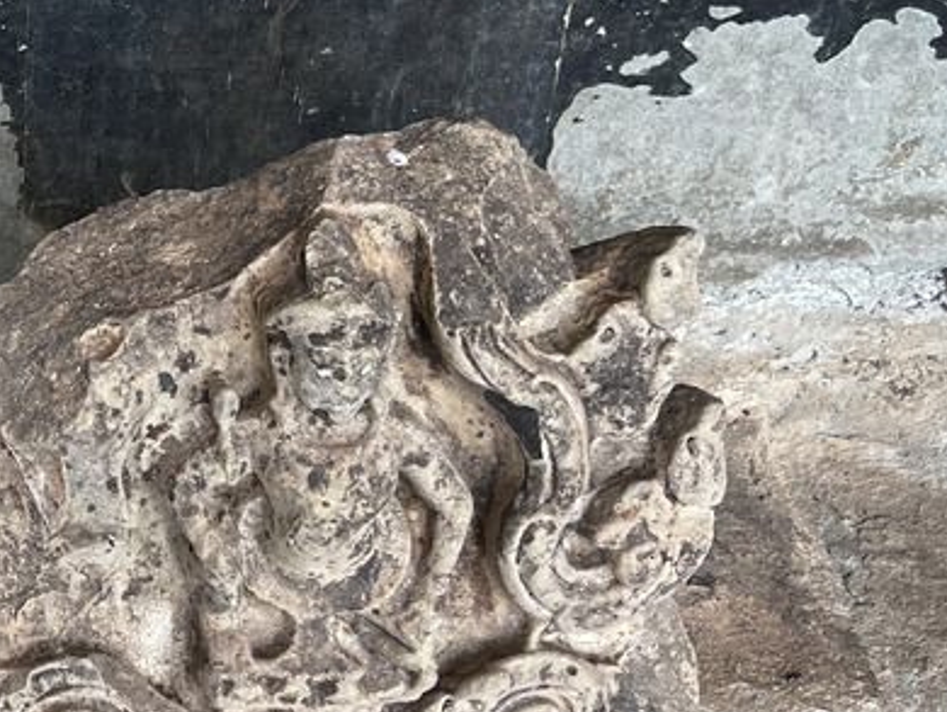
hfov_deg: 22.0
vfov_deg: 17.7
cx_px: -277
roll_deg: +1.3
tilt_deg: -29.2
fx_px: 2190
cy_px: -100
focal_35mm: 80
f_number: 1.5
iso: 40
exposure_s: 1/287
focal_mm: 5.7
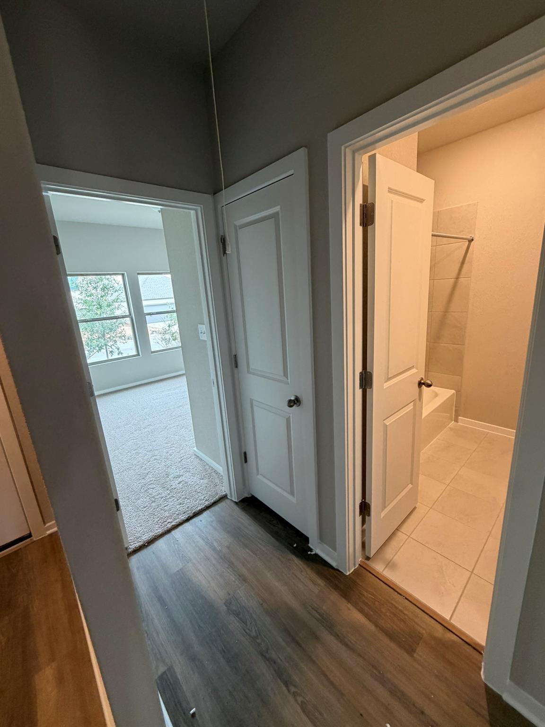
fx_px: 294
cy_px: 364
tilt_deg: -14.7
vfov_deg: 102.1
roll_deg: +3.9
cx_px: 272
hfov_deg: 85.7
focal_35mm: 14
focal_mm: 2.22
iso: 320
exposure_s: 1/60
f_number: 2.2
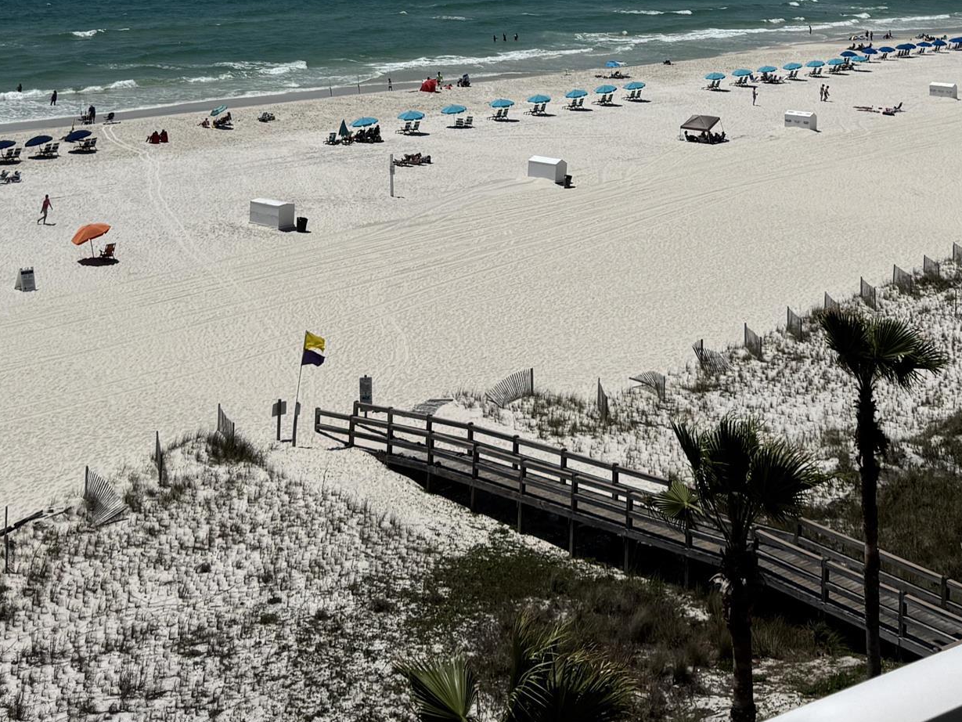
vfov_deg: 22.4
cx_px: 497
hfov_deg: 32.2
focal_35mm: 60
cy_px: -159
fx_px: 1668
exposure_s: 1/12346
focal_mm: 6.76
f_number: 1.78
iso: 64
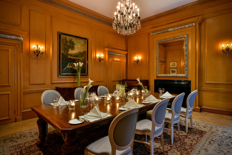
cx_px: 116
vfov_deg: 61.9
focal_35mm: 20
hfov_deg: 84.0
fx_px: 129
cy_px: 78
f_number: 13
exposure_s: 5
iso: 64
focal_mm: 20
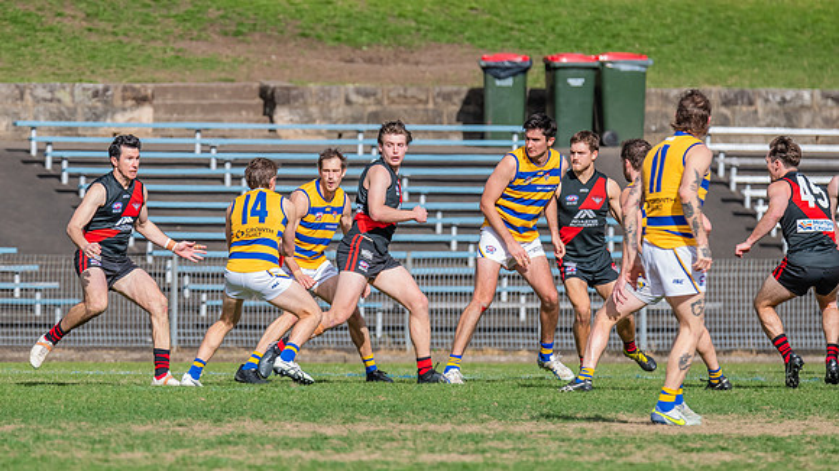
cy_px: 145
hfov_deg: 3.9
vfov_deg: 2.2
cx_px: 346
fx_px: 12463
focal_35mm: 560
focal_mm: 450
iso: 800
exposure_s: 1/1600
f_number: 10
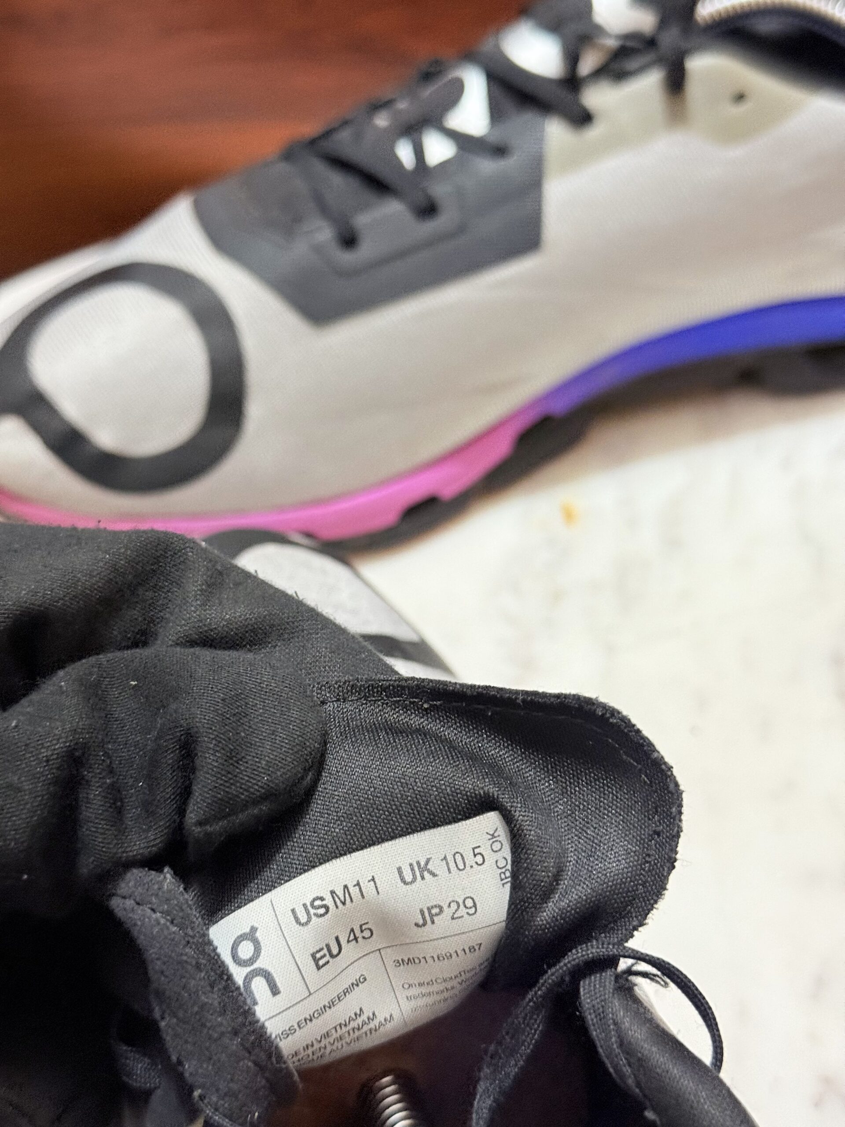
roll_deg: +6.6
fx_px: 1562
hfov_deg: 30.3
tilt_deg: -40.4
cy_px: 564
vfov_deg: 39.7
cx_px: 422
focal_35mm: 48
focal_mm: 6.76
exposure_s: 1/33
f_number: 1.78
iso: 320
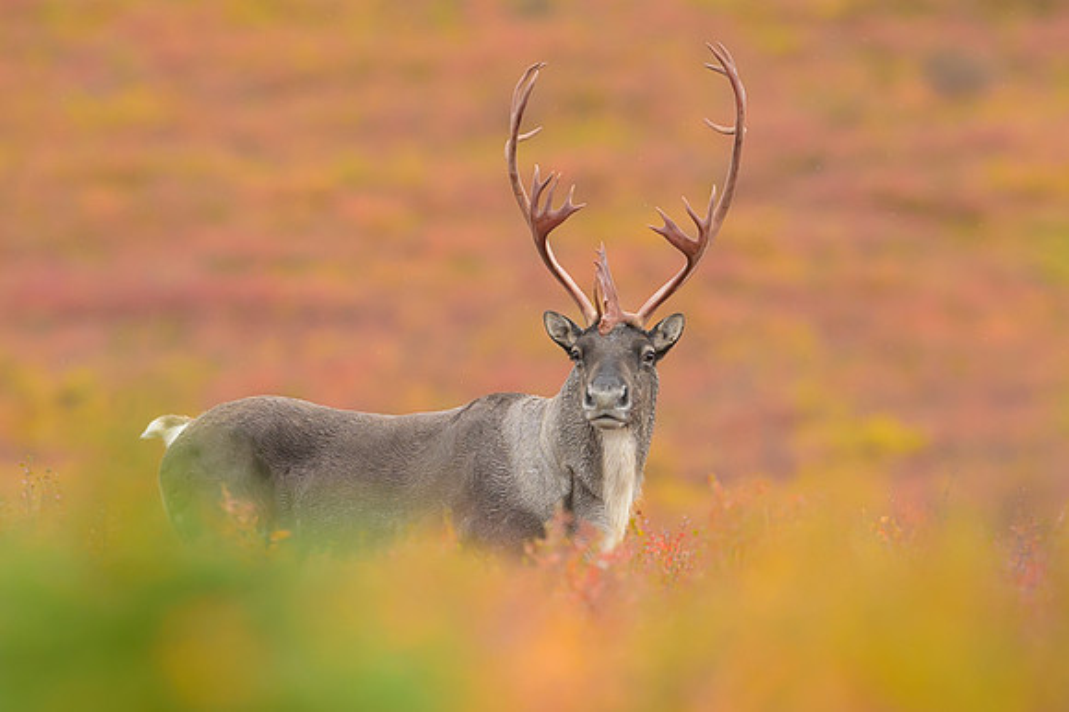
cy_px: 287
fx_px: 21161
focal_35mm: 713
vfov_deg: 1.9
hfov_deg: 2.9
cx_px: 568
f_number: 5.6
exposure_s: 1/800
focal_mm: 560
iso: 1600
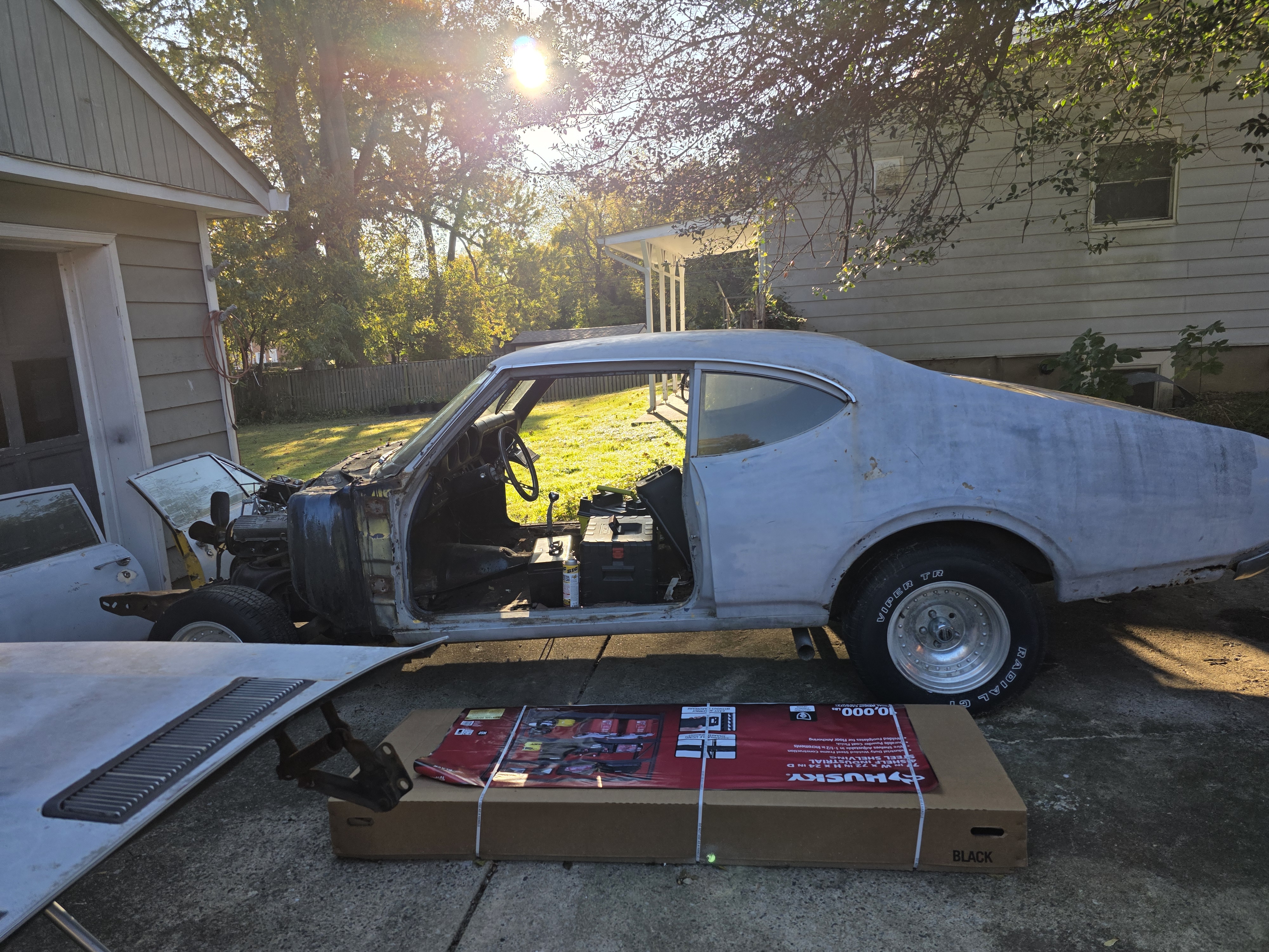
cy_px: 476
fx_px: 843
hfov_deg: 73.9
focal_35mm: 23
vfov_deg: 58.9
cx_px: 634
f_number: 1.7
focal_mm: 6.3
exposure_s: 1/2016
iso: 80
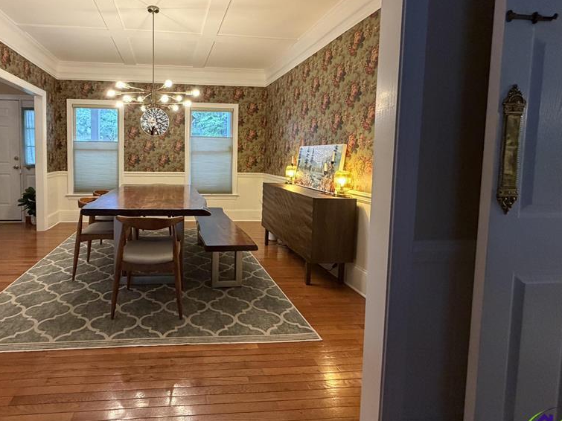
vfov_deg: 68.2
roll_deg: -1.3
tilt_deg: -2.3
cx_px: 199
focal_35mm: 19
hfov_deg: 82.5
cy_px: 175
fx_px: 308
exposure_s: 1/60
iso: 500
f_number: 2.2
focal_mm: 2.22
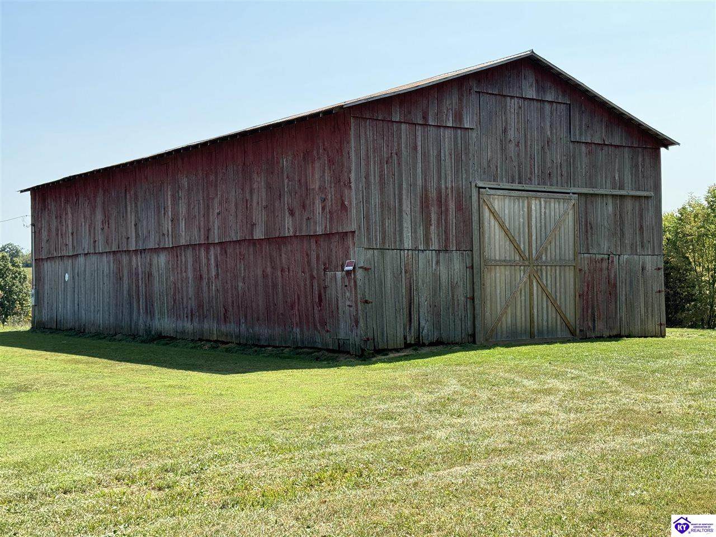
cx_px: 358
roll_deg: +0.5
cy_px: 268
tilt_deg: -0.4
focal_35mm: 48
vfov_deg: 30.3
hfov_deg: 39.7
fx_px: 993
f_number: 1.78
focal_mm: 6.76
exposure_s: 1/2045
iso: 64
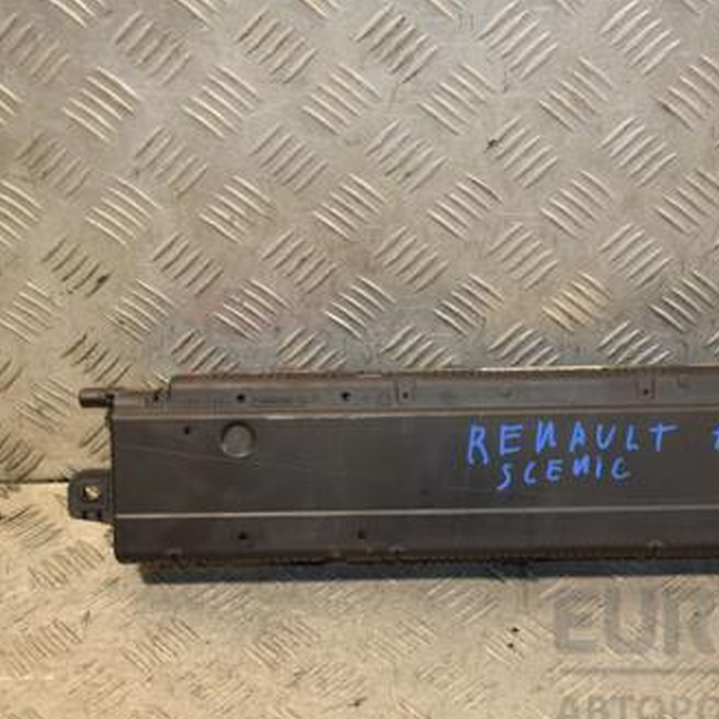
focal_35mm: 70
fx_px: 1645
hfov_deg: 24.5
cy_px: 329
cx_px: 513
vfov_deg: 24.6
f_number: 5
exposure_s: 1/160
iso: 800
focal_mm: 30
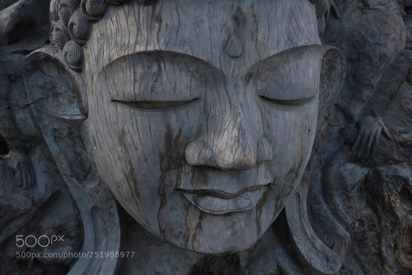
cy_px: 138
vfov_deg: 26.5
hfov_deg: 38.9
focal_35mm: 51
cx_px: 206
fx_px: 584
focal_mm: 34
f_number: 4.5
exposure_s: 1/80
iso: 100
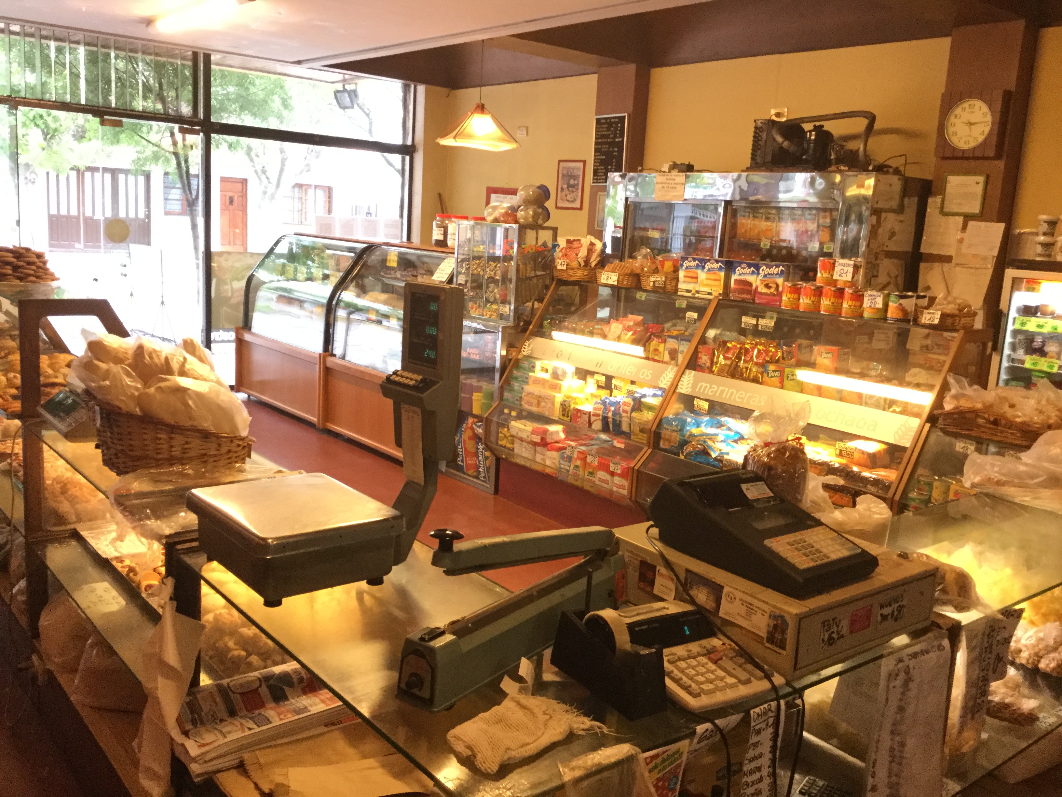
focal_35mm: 31
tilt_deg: -10.8
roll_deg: -3.8
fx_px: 951
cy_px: 398
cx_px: 531
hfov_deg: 58.4
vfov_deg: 45.4
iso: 200
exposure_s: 1/33
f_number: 2.4
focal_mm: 3.3
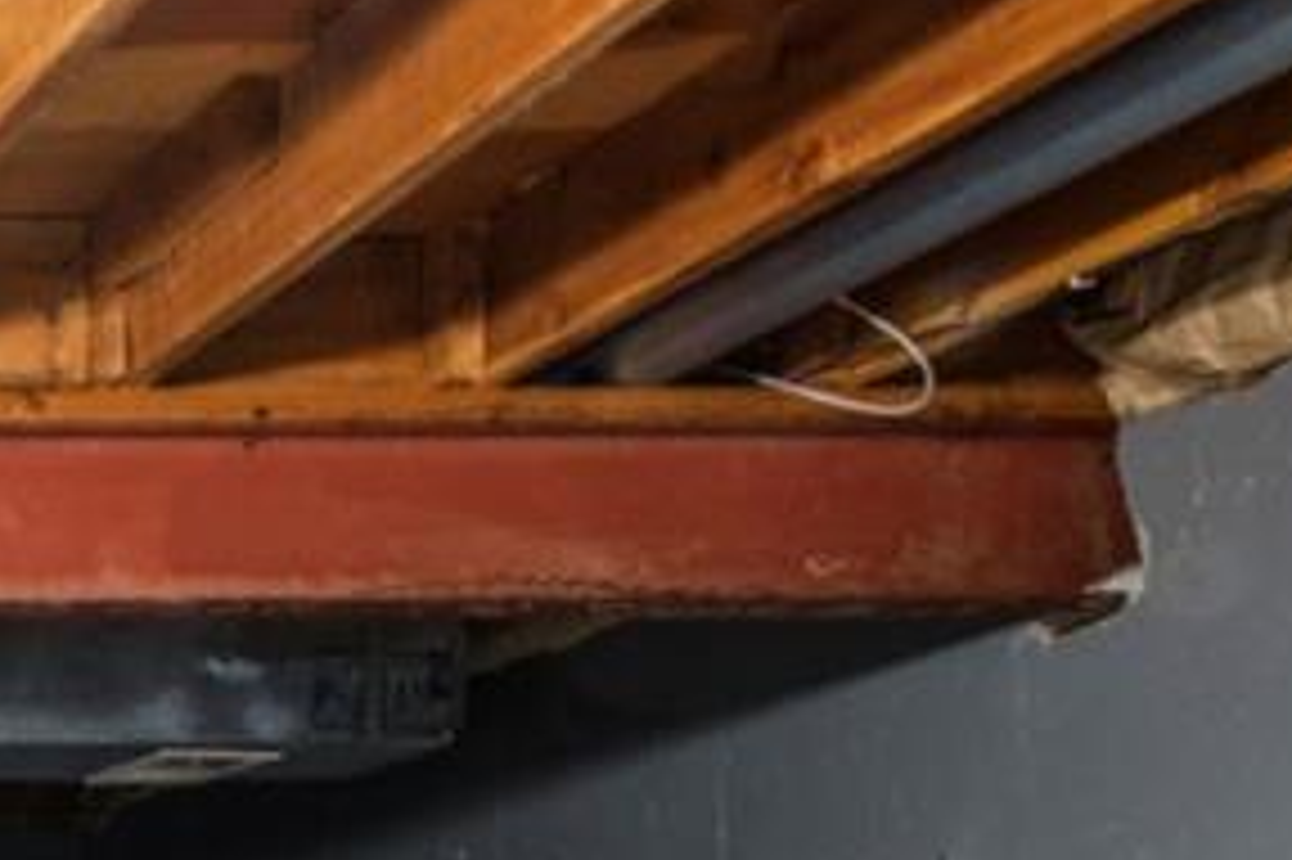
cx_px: -1161
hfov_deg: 18.7
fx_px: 2798
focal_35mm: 78
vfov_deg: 16.2
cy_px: 1220
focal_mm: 14
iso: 125
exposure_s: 5
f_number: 22
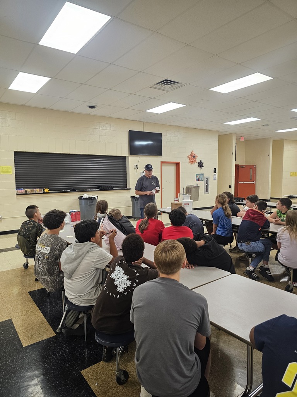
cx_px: 148
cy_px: 198
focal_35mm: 23
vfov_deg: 73.9
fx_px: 263
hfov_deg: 58.9
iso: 200
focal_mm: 6.3
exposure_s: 1/120
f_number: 1.7
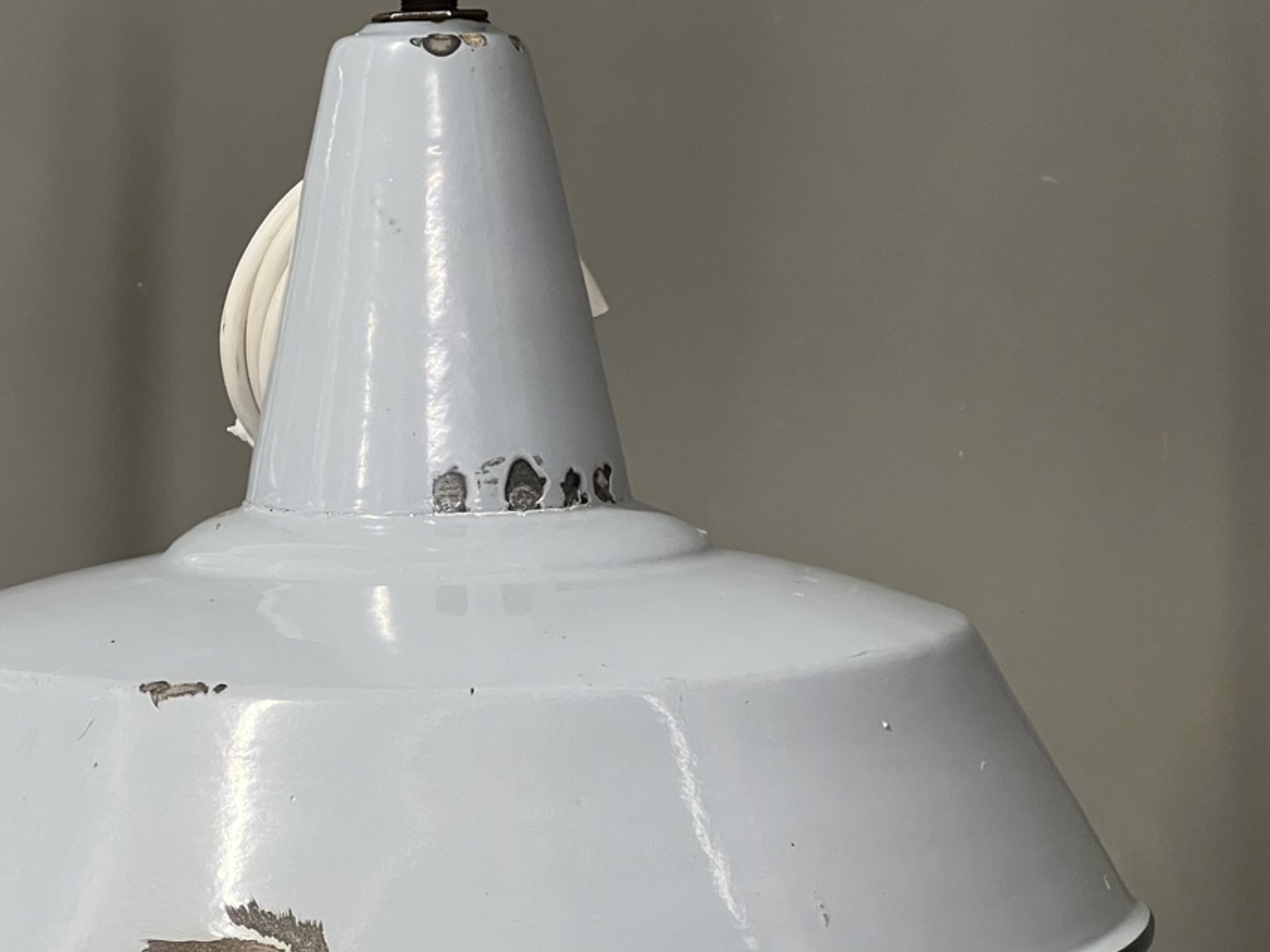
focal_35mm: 116
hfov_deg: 17.0
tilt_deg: -5.3
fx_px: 4255
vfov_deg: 12.8
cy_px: 460
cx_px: 469
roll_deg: +1.0
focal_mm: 9
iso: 640
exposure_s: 1/34
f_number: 2.8
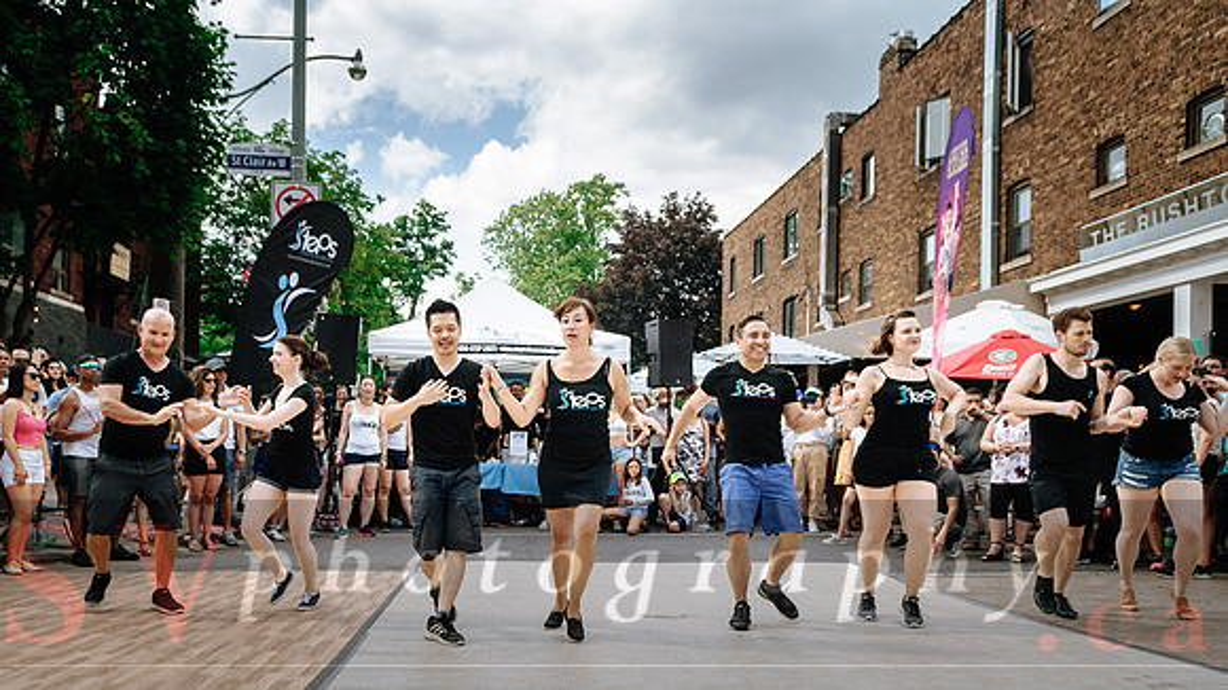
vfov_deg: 39.9
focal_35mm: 29
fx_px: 942
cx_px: 562
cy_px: 442
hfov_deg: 66.1
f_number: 4
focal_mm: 17
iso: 100
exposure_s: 1/1250
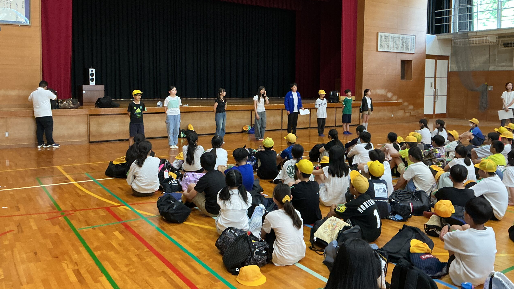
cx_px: 256
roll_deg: -0.3
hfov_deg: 61.0
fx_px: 436
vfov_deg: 36.5
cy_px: 109
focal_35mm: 32
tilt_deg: -5.1
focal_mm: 3
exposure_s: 1/50
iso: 200
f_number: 1.8
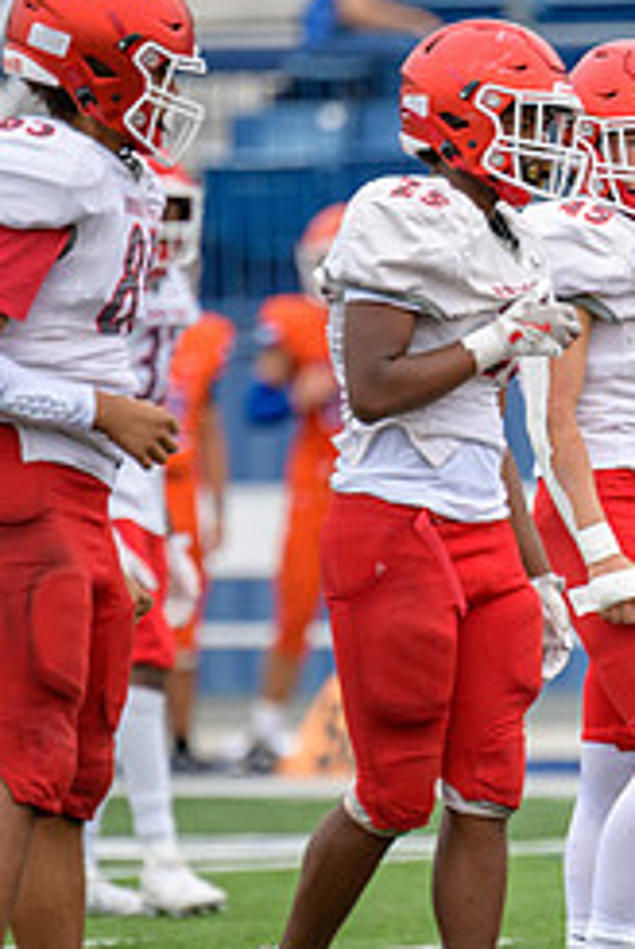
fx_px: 18705
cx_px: 863
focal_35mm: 709
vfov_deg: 2.9
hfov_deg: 1.9
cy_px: 536
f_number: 2.8
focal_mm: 300
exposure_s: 1/800
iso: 400
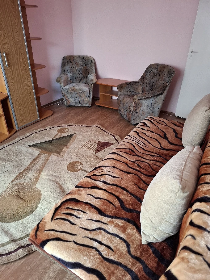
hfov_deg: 58.9
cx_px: 105
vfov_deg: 73.9
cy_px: 140
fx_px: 186
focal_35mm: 23
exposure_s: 1/33
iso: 400
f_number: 1.8
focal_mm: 5.54
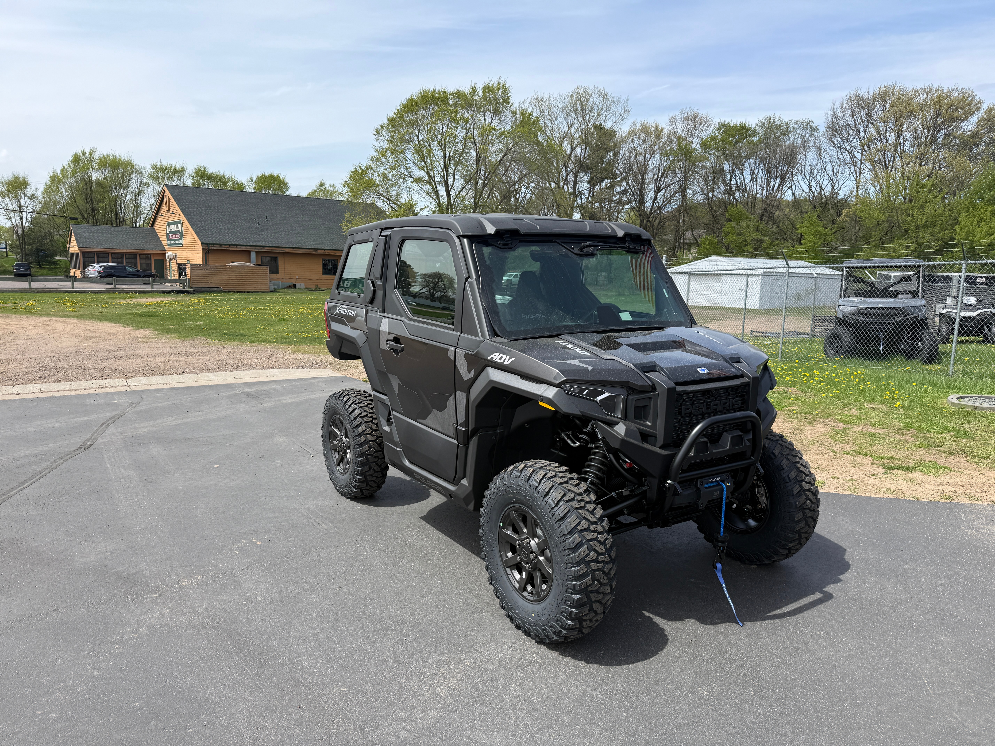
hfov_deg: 71.6
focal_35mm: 24
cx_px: 498
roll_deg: -1.3
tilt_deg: -6.5
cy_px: 373
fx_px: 690
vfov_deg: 56.8
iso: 80
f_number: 1.78
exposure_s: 1/2907
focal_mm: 6.76
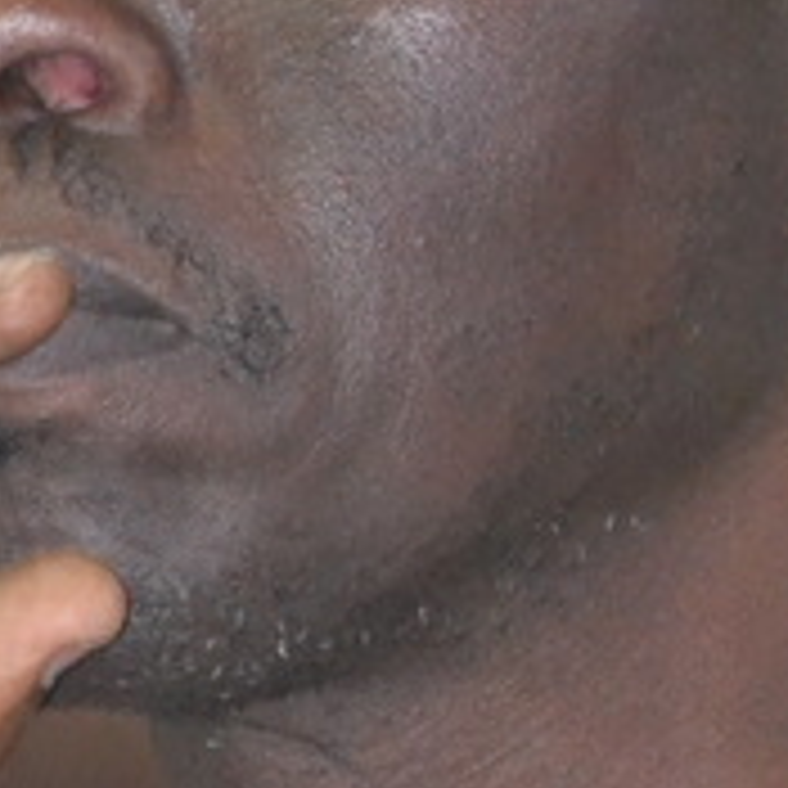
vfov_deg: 1.5
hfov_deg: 1.5
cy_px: 428
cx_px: 473
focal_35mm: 1136
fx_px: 29256
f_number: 5.6
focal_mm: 195
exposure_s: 1/125
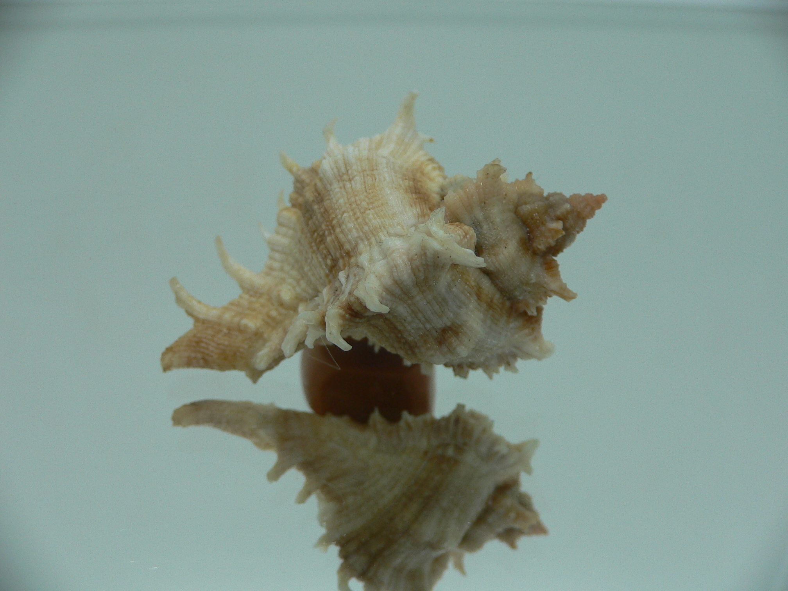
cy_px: 296
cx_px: 394
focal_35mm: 35
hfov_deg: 52.6
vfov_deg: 40.7
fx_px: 797
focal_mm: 4.6
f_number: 2.8
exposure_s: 1/60
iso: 80
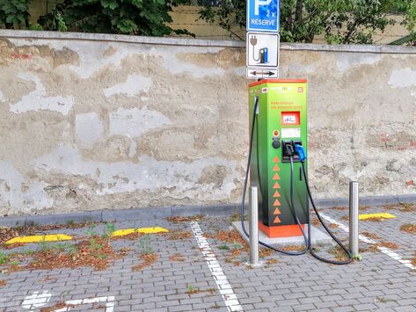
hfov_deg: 55.3
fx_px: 397
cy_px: 141
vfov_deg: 42.9
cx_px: 223
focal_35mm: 33
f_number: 1.8
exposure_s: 1/100
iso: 50
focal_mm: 5.3
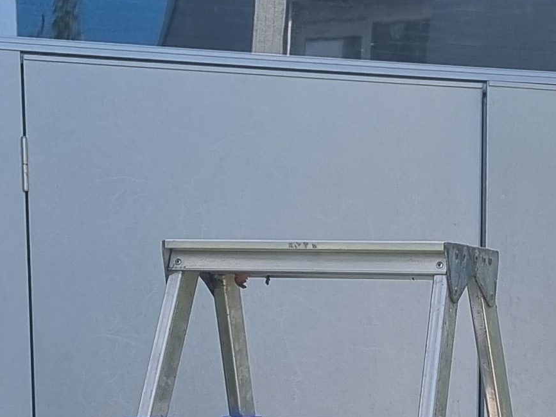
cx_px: 471
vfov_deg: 11.3
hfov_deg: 16.1
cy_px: 789
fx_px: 1944
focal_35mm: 121
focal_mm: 5.4
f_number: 1.8
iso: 50
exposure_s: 1/756
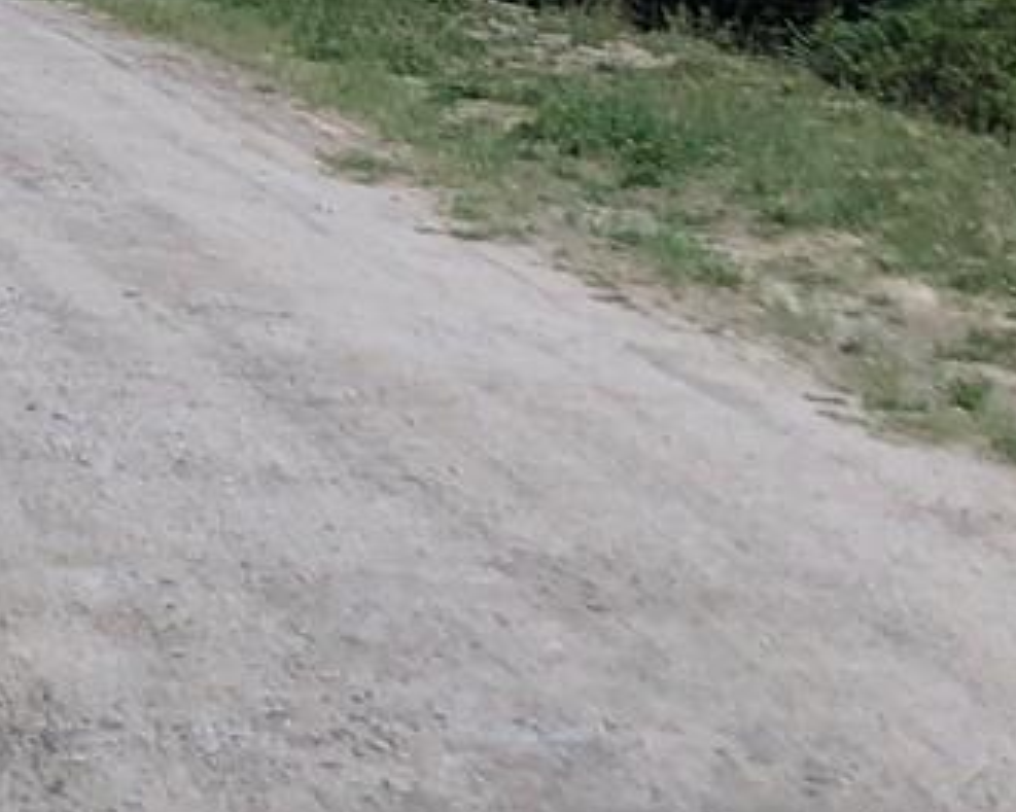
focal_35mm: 133
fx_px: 3998
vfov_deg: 11.4
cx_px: -500
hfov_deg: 13.6
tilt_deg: -0.1
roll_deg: -0.1
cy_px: -133
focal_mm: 3.99
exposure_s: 1/657
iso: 20
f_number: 1.8
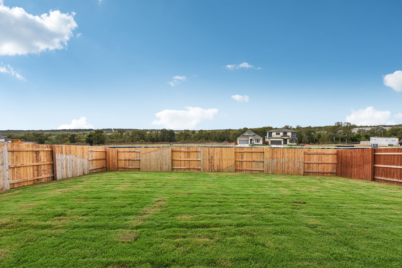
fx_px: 156
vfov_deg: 81.2
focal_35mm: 14
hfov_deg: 104.3
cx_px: 201
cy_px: 134
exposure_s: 1/320
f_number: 8
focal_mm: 14
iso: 100
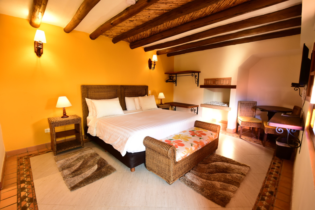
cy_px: 105
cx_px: 158
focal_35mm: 15
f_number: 3.5
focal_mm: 10
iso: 500
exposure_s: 1/30
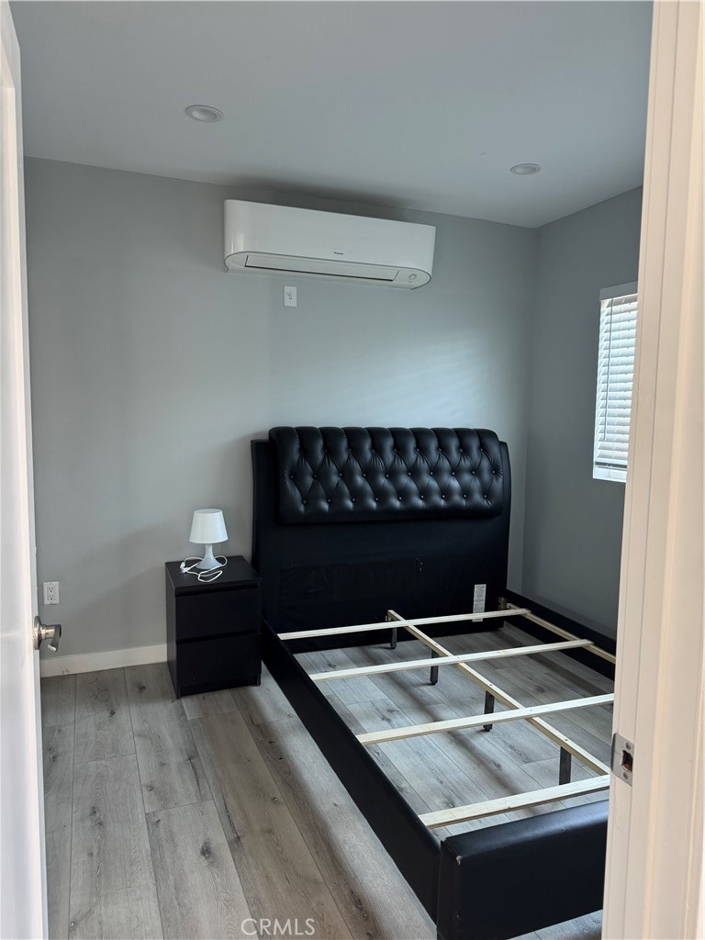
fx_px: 652
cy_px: 470
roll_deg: -0.9
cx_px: 352
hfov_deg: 56.8
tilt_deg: -5.8
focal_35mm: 24
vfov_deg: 71.6
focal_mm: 6.76
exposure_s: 1/60
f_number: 1.78
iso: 200
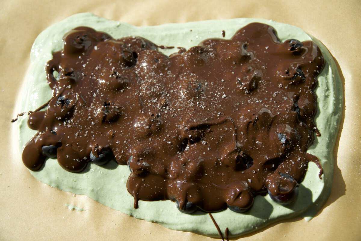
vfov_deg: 23.2
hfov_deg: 34.2
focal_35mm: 58
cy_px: 120
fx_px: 587
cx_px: 180
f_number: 4.5
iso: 100
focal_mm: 39
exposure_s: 1/400
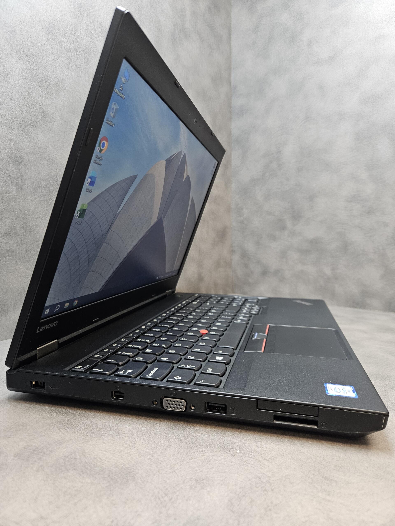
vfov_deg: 73.9
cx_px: 198
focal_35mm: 23
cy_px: 263
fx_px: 350
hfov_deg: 58.9
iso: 250
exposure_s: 1/100
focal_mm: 5.4
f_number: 1.8
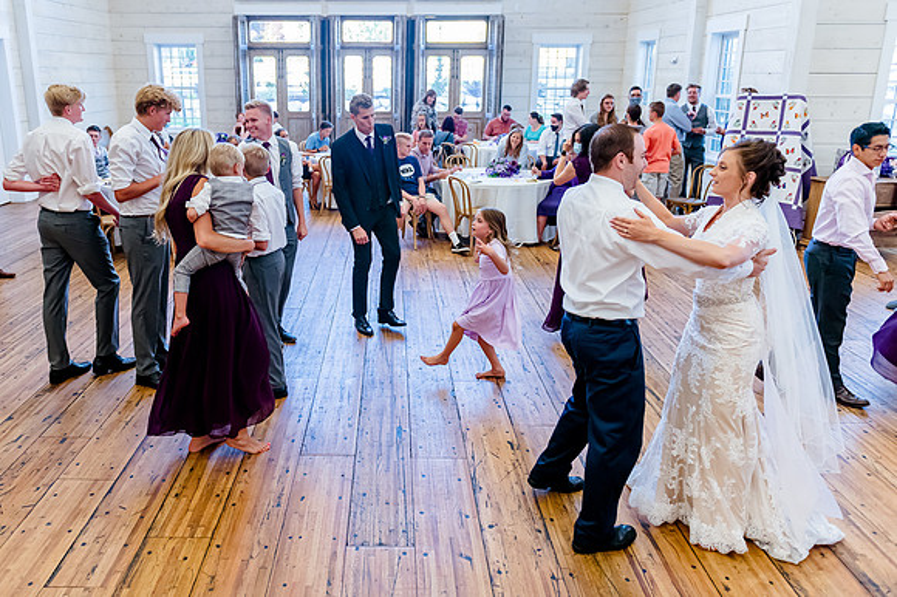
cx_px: 381
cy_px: 260
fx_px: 698
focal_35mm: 28
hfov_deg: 65.1
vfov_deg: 46.2
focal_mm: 24
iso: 2500
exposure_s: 1/640
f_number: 2.8
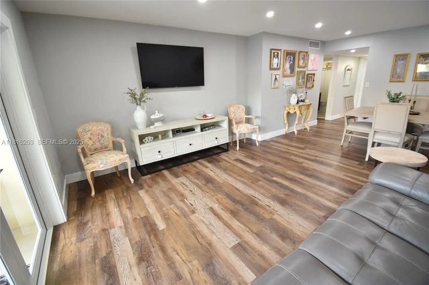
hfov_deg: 100.4
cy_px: 142
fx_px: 179
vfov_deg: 77.3
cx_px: 214
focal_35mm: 15
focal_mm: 10
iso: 400
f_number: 4.5
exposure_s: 1/20
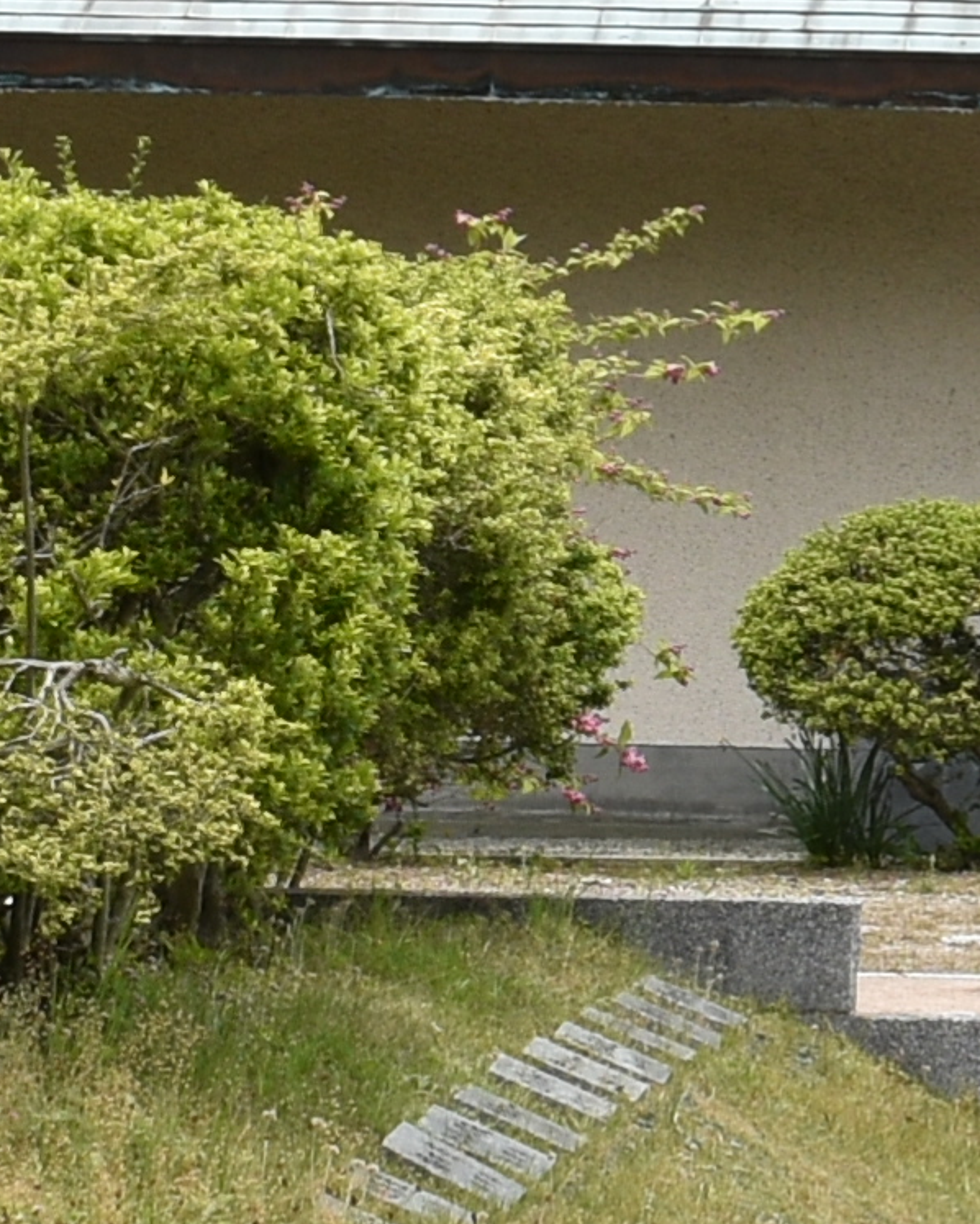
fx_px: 12286
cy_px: 588
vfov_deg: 5.7
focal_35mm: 339
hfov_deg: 4.5
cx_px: 1878
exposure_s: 1/250
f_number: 8
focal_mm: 30
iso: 100
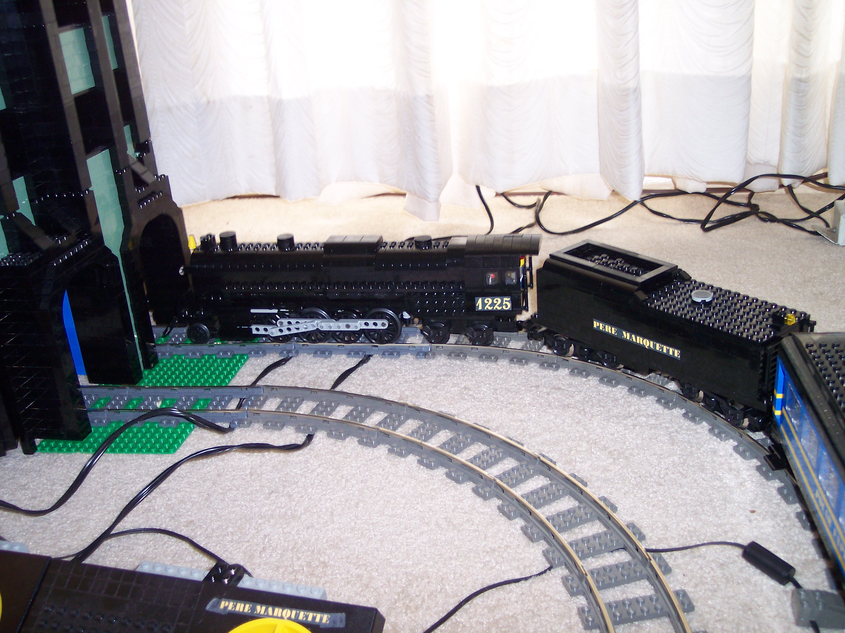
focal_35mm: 38
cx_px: 422
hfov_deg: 49.0
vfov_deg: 37.7
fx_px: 927
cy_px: 316
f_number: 2.8
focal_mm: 8
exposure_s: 1/30
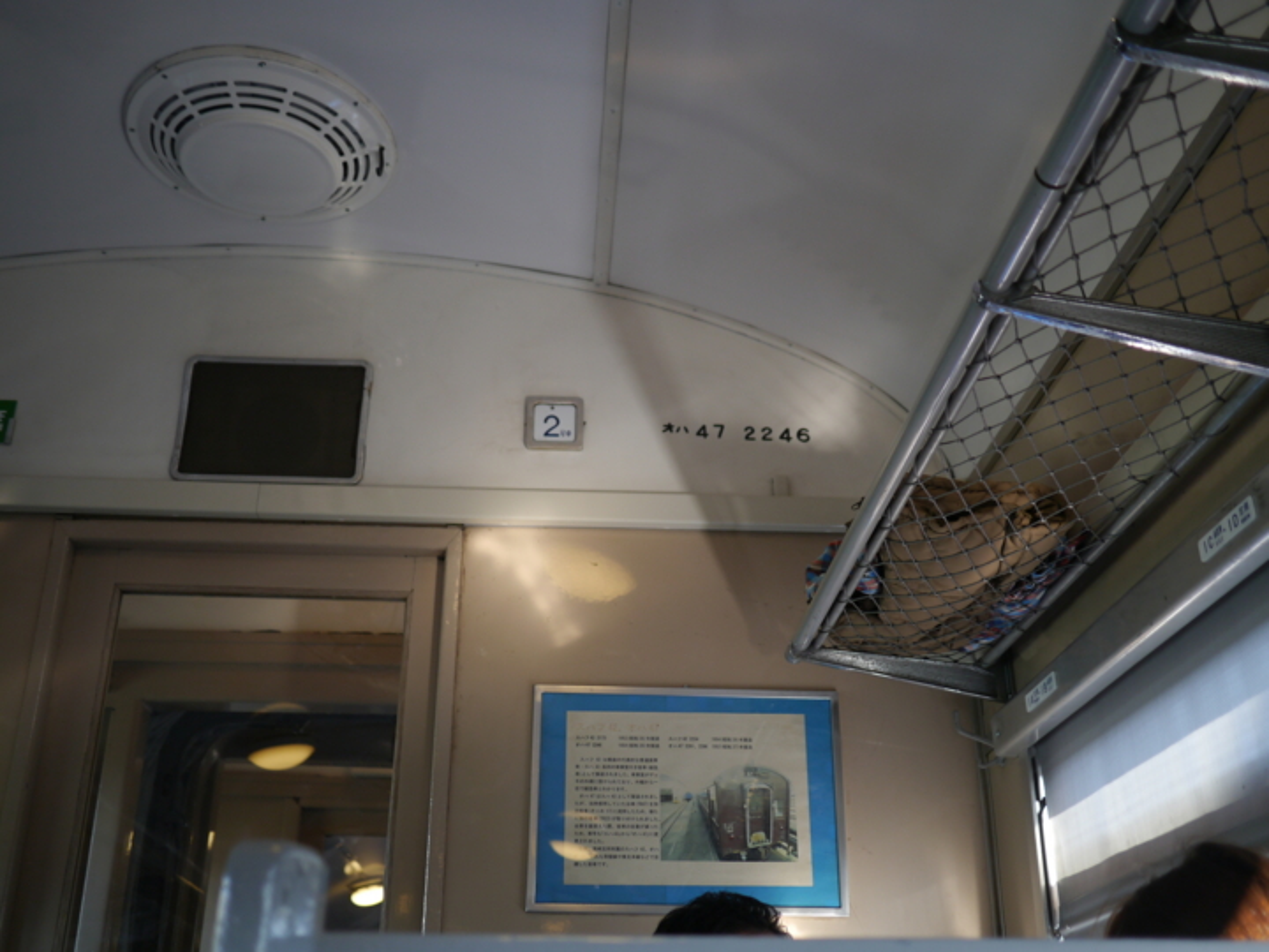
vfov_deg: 36.0
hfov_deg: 46.8
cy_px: 476
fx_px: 1466
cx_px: 634
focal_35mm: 40
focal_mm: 20
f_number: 1.7
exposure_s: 1/250
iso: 200
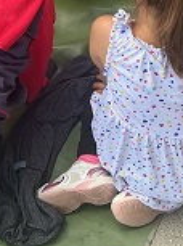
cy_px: -48
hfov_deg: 15.4
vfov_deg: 19.5
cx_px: 25
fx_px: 672
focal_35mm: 95
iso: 20
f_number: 1.8
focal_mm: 3
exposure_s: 1/165
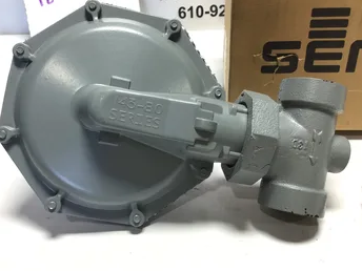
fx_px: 376
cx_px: 172
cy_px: 140
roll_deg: +5.4
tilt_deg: -33.2
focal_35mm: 36
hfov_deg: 51.3
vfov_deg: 39.7
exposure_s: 1/60
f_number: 2.4
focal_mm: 3.3
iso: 25
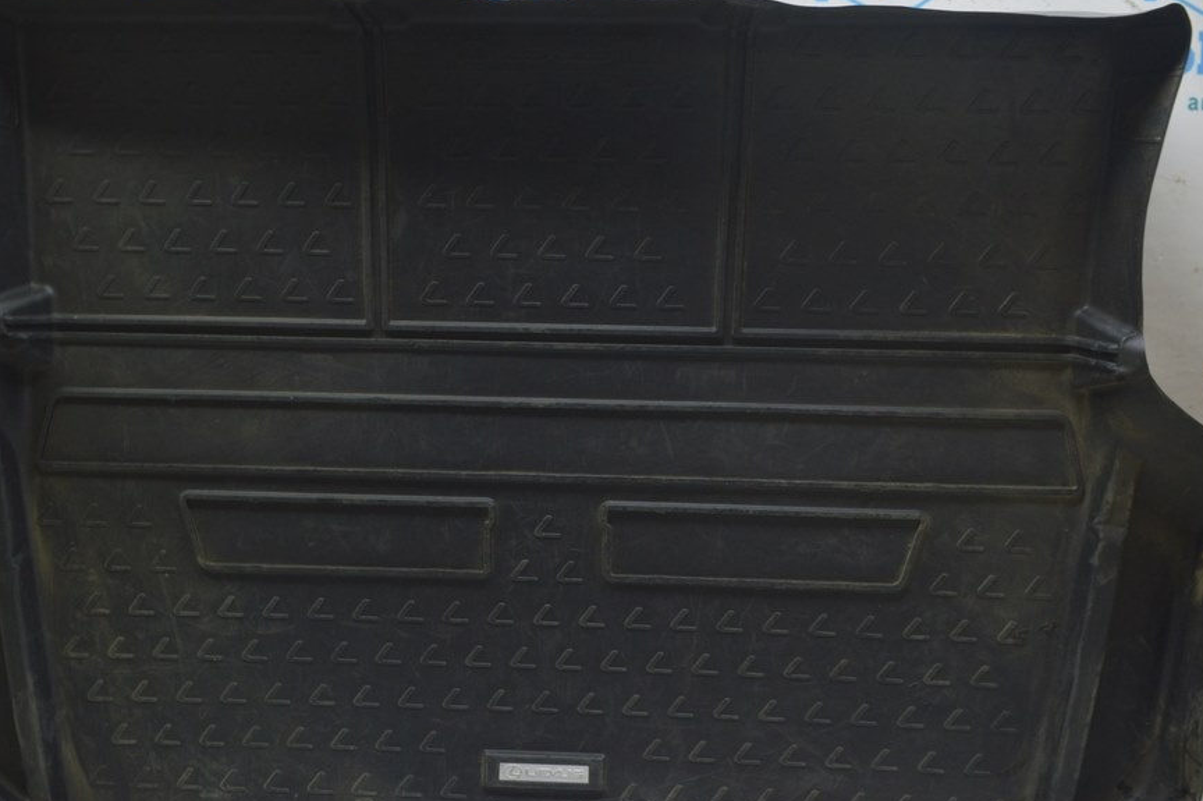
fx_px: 1069
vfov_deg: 41.0
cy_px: 435
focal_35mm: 32
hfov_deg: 58.6
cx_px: 544
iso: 400
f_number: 5.6
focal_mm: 18
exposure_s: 1/20
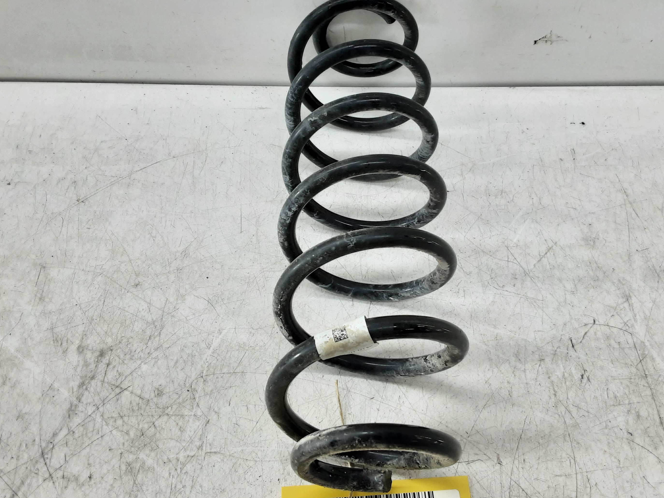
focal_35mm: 32
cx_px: 348
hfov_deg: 56.8
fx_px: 614
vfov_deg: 44.0
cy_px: 210
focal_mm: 2.91
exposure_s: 1/50
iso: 64
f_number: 1.9
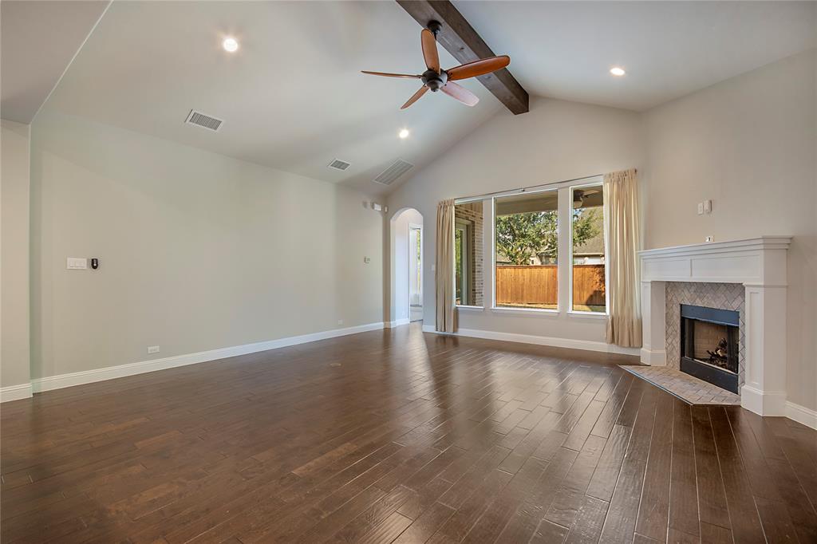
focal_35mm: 15
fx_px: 340
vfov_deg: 77.3
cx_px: 408
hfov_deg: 100.4
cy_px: 272
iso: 100
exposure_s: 1/30
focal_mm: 10
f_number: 8
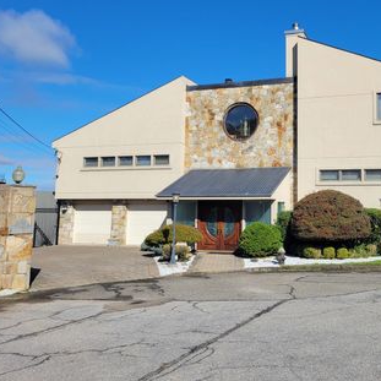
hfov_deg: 43.3
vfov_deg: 44.8
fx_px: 461
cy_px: 161
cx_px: 290
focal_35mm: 37
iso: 40
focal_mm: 5.4
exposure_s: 1/3100
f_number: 1.8
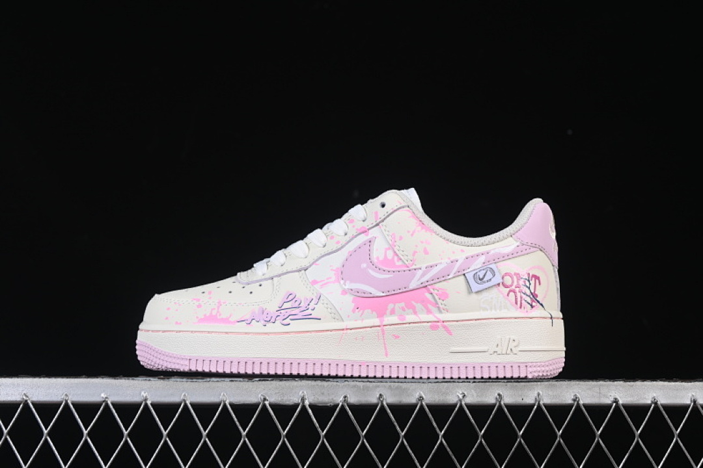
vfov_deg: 18.2
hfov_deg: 27.0
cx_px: 352
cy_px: 234
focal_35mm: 75
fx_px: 1464
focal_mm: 50
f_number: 8
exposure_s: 1/80
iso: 160
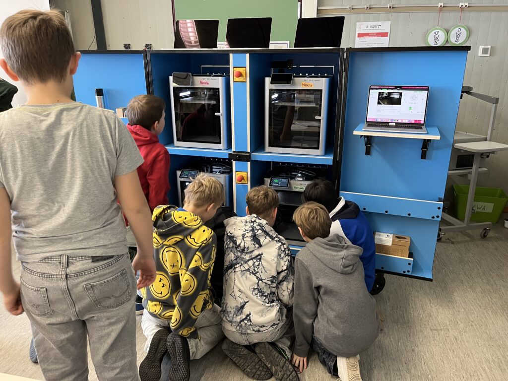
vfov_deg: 53.1
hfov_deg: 67.3
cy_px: 190
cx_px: 254
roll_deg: -1.4
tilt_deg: -21.9
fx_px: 382
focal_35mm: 26
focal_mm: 5.1
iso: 200
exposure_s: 1/50
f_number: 1.6
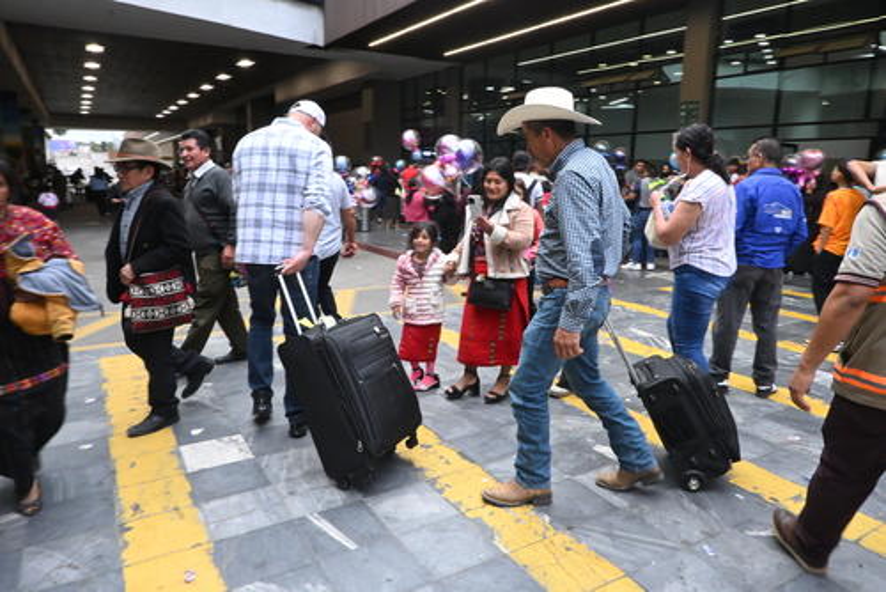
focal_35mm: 24
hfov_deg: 73.7
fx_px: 591
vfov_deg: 53.2
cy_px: 296
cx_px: 443
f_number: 16
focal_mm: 16
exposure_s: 1/100
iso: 4000
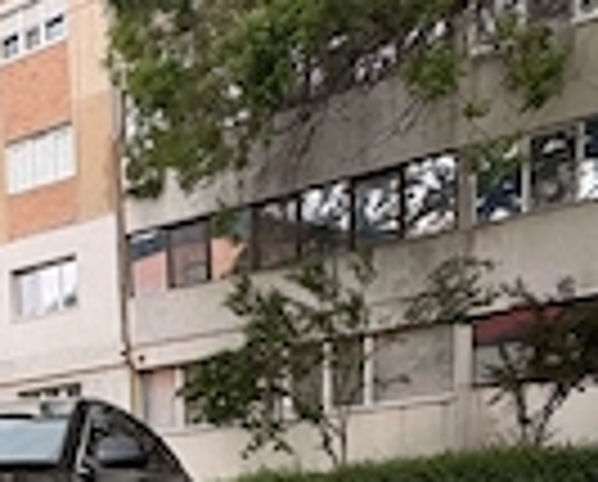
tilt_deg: -6.3
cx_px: 22
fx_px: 727
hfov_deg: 40.1
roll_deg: +4.0
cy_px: 626
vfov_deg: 29.5
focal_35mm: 41
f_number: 2.2
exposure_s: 1/99
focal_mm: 2.22
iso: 64
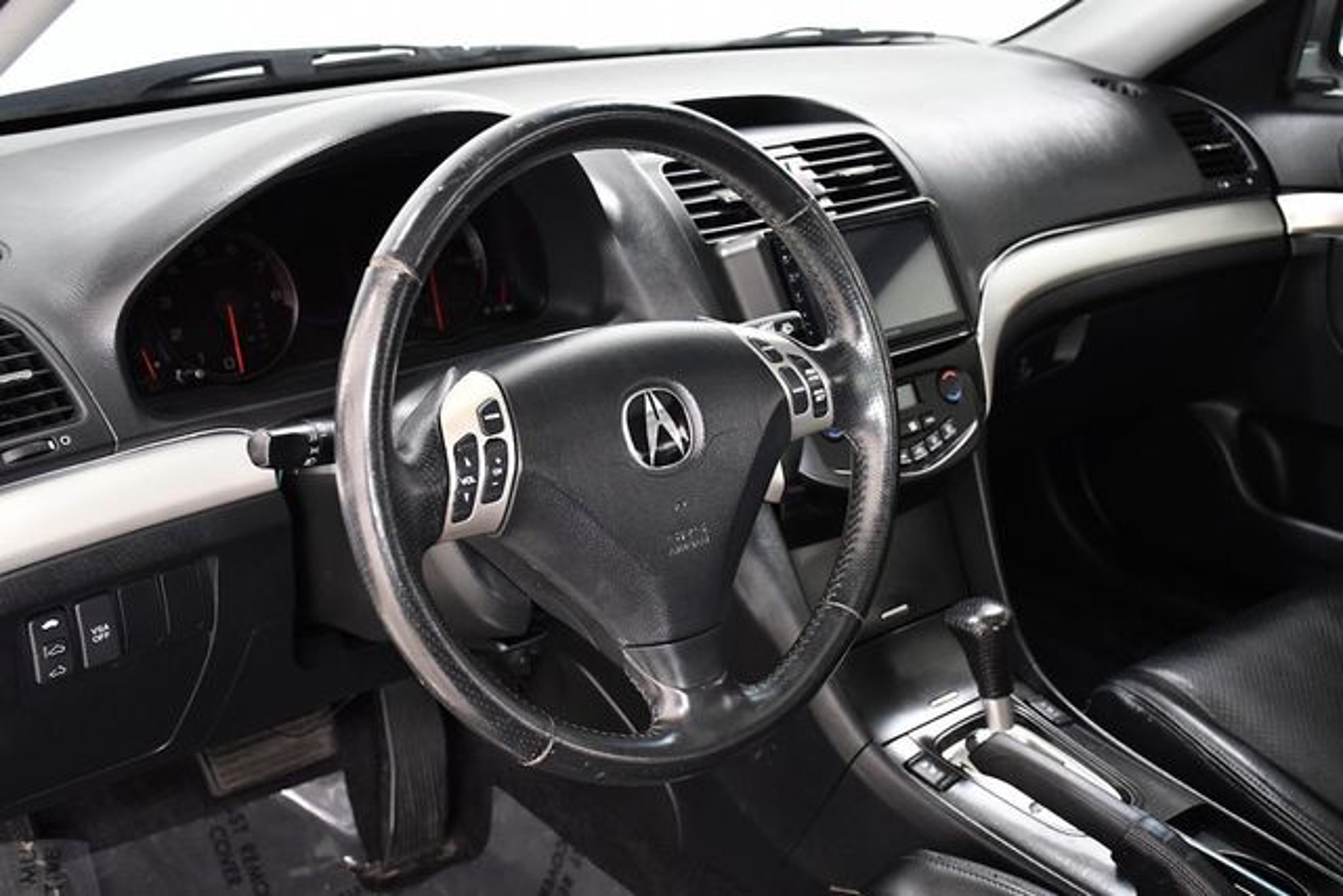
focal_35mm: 40
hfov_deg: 48.4
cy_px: 448
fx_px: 1492
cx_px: 672
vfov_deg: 33.4
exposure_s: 1/100
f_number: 4.5
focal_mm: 27
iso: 2500
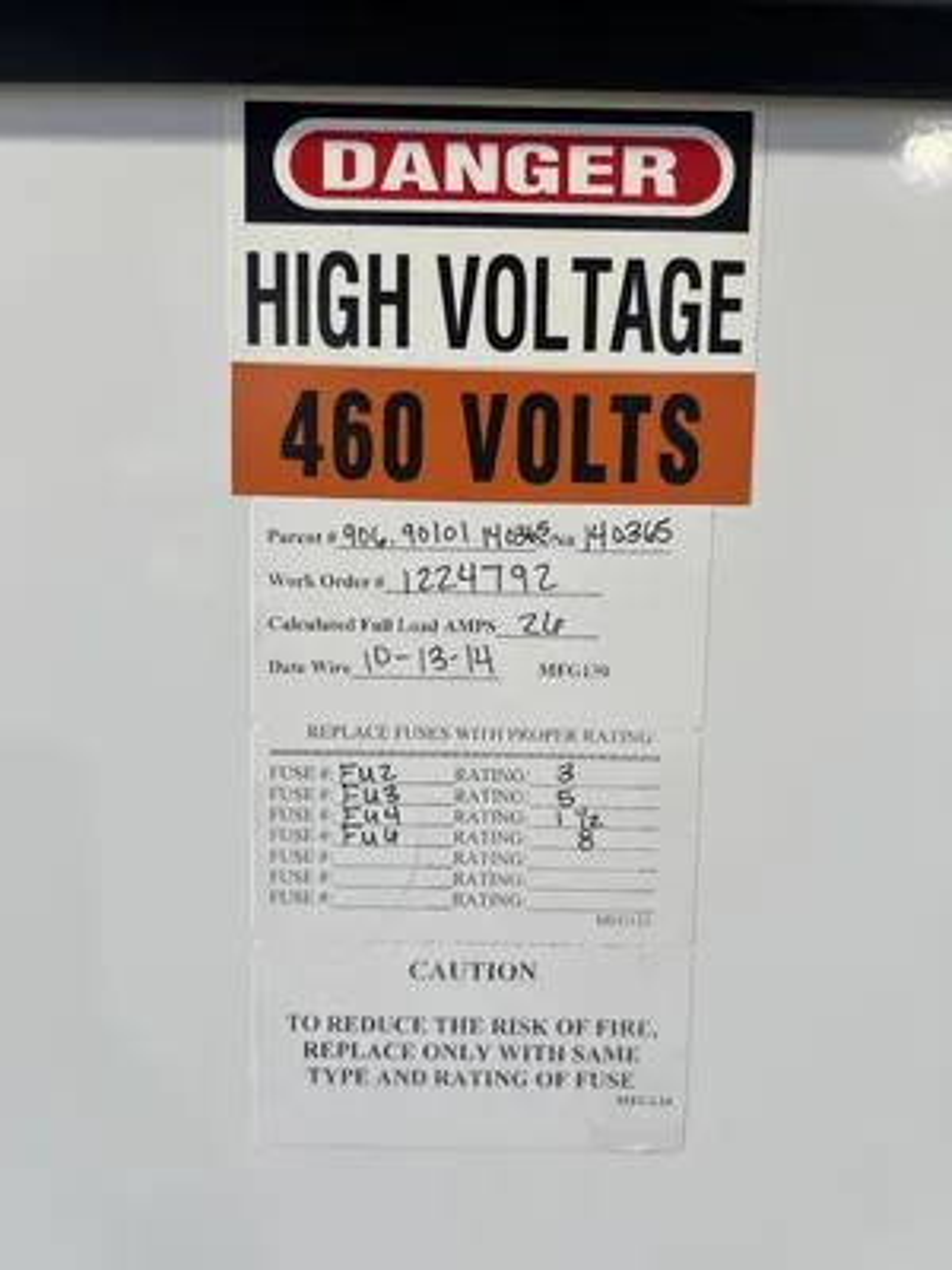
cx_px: 476
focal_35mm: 26
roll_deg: -0.4
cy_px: 635
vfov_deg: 67.3
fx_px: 953
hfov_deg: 53.1
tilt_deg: -4.6
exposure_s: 1/266
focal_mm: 5.7
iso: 40
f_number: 1.5
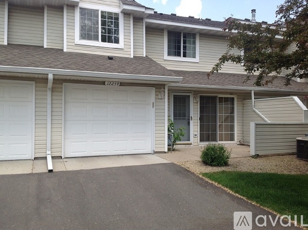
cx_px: 154
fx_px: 311
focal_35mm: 35
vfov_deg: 40.6
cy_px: 115
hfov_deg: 52.7
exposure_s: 1/1209
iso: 50
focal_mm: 4.28
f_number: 2.4
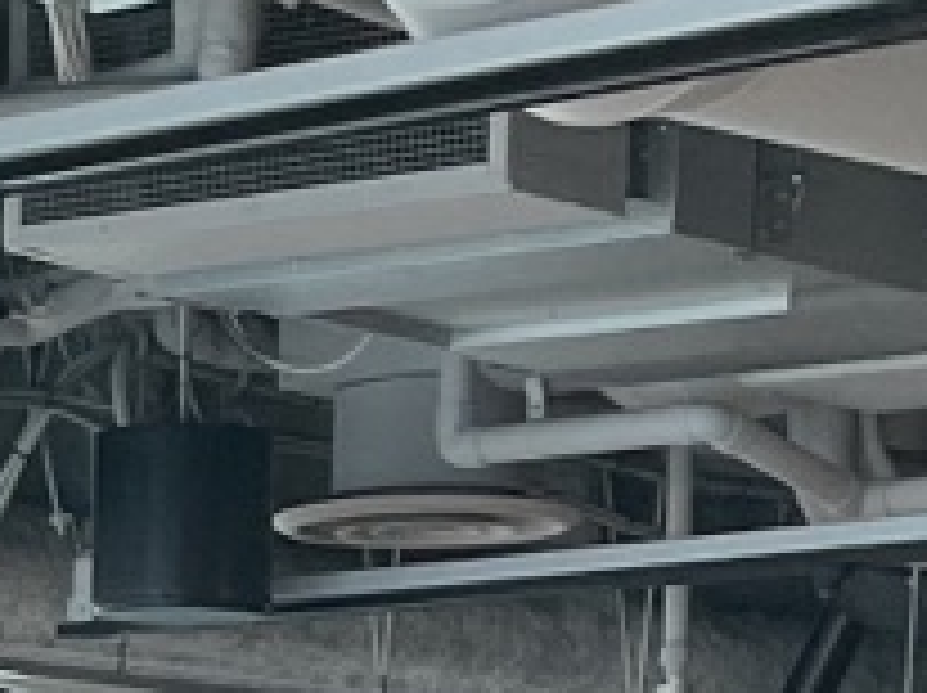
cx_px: -122
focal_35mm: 202
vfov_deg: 6.8
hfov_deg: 9.7
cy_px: 1832
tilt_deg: -5.6
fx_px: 5403
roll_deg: +0.2
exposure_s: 1/121
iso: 100
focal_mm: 4.2
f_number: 1.6
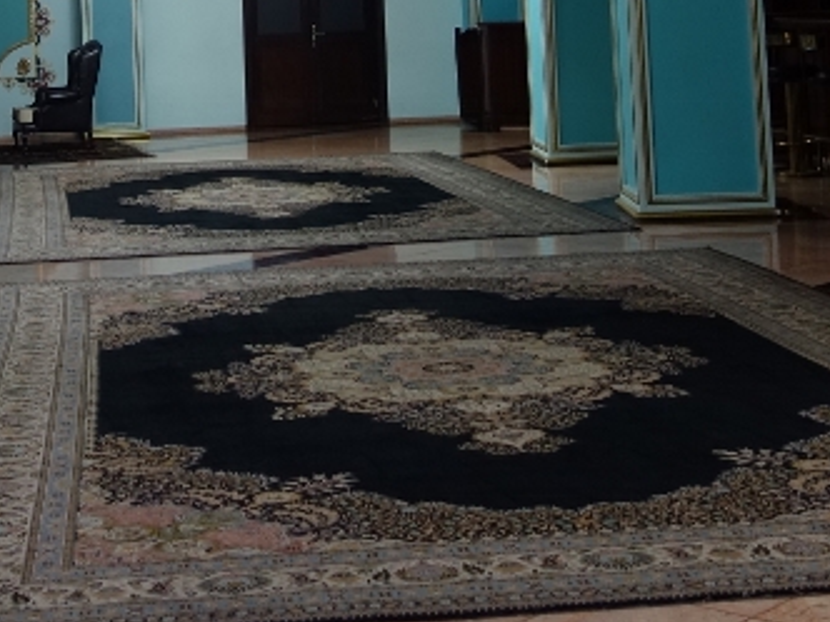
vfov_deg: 17.1
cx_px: 248
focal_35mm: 81
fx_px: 1942
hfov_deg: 24.0
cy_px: -184
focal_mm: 10.4
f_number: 1.8
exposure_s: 1/30
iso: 400
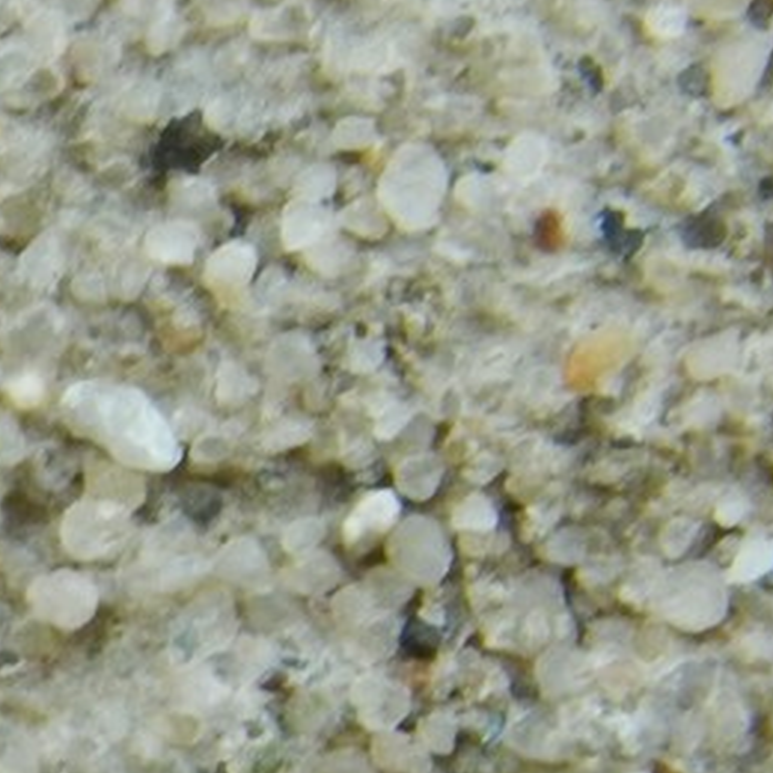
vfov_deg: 4.3
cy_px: 925
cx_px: -442
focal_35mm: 409
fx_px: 10333
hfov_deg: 4.3
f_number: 4.9
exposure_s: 1/200
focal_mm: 25.3
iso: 400
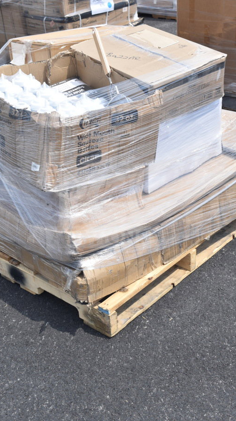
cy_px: 211
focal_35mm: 51
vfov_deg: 40.6
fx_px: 568
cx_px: 99
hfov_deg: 23.5
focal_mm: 32
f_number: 8
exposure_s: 1/250
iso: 200
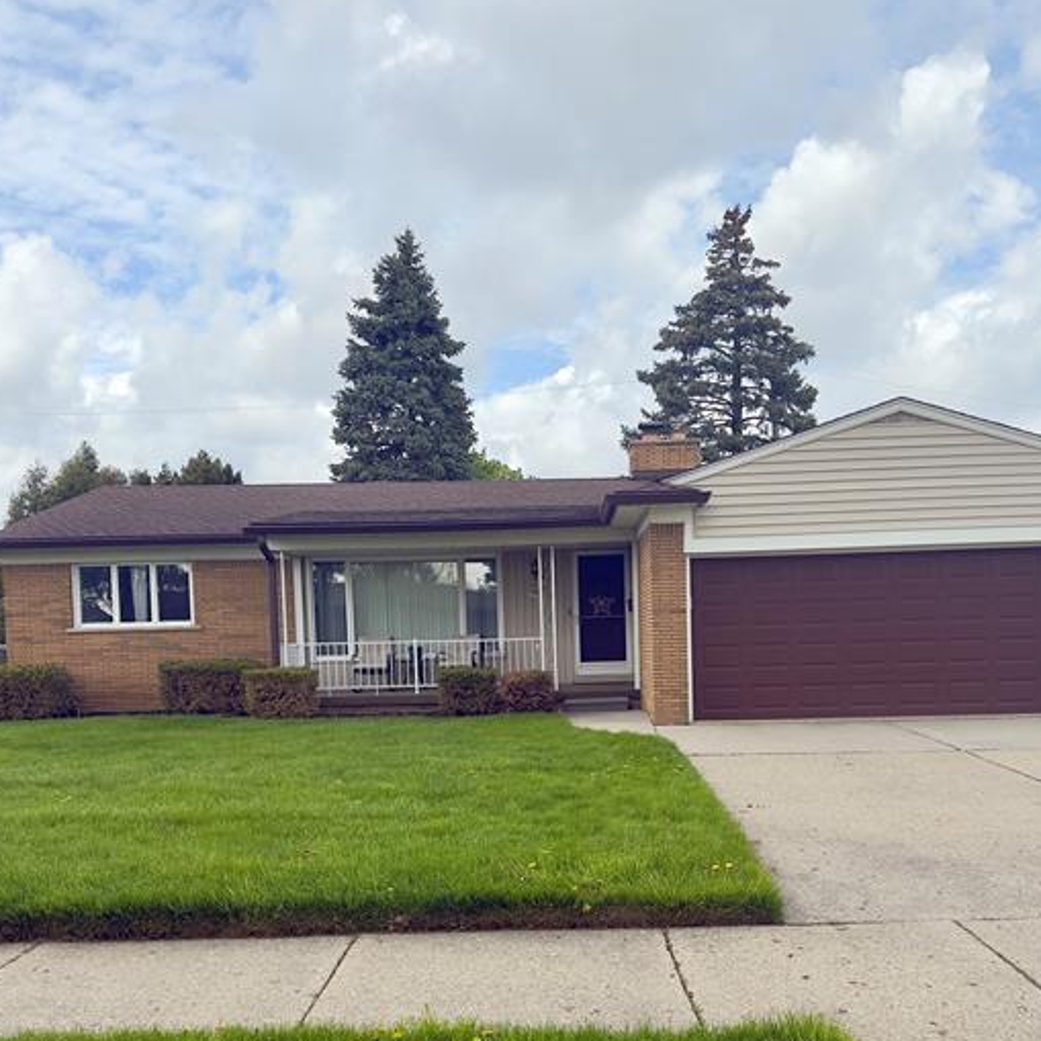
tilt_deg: -2.8
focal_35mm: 32
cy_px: 710
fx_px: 1089
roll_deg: +1.6
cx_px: 575
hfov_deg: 51.0
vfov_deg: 50.0
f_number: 1.78
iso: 80
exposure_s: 1/3953
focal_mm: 6.76
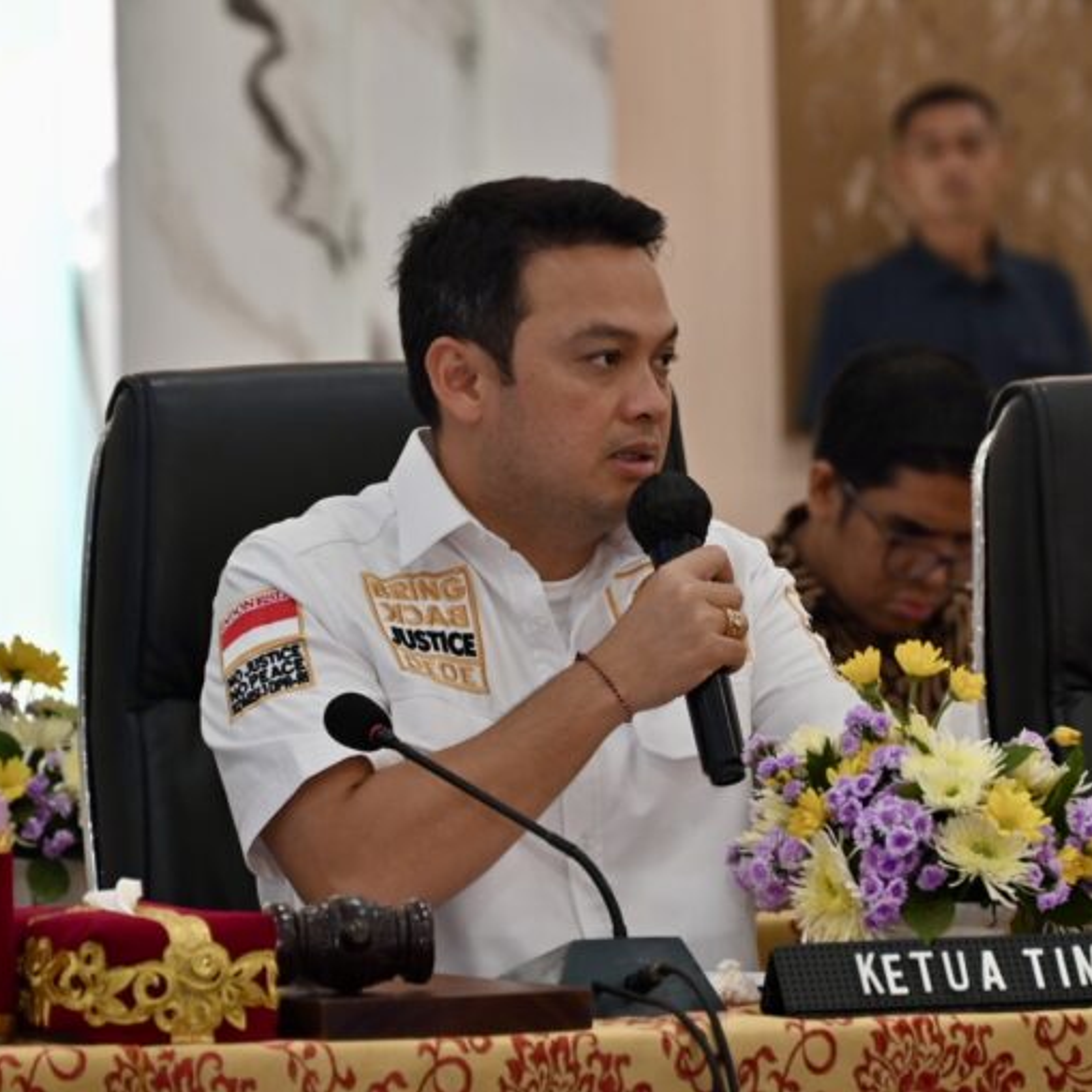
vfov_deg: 7.4
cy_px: 545
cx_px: 603
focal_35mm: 237
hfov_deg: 7.4
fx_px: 8459
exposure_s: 1/60
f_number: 6.3
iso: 720
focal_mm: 185
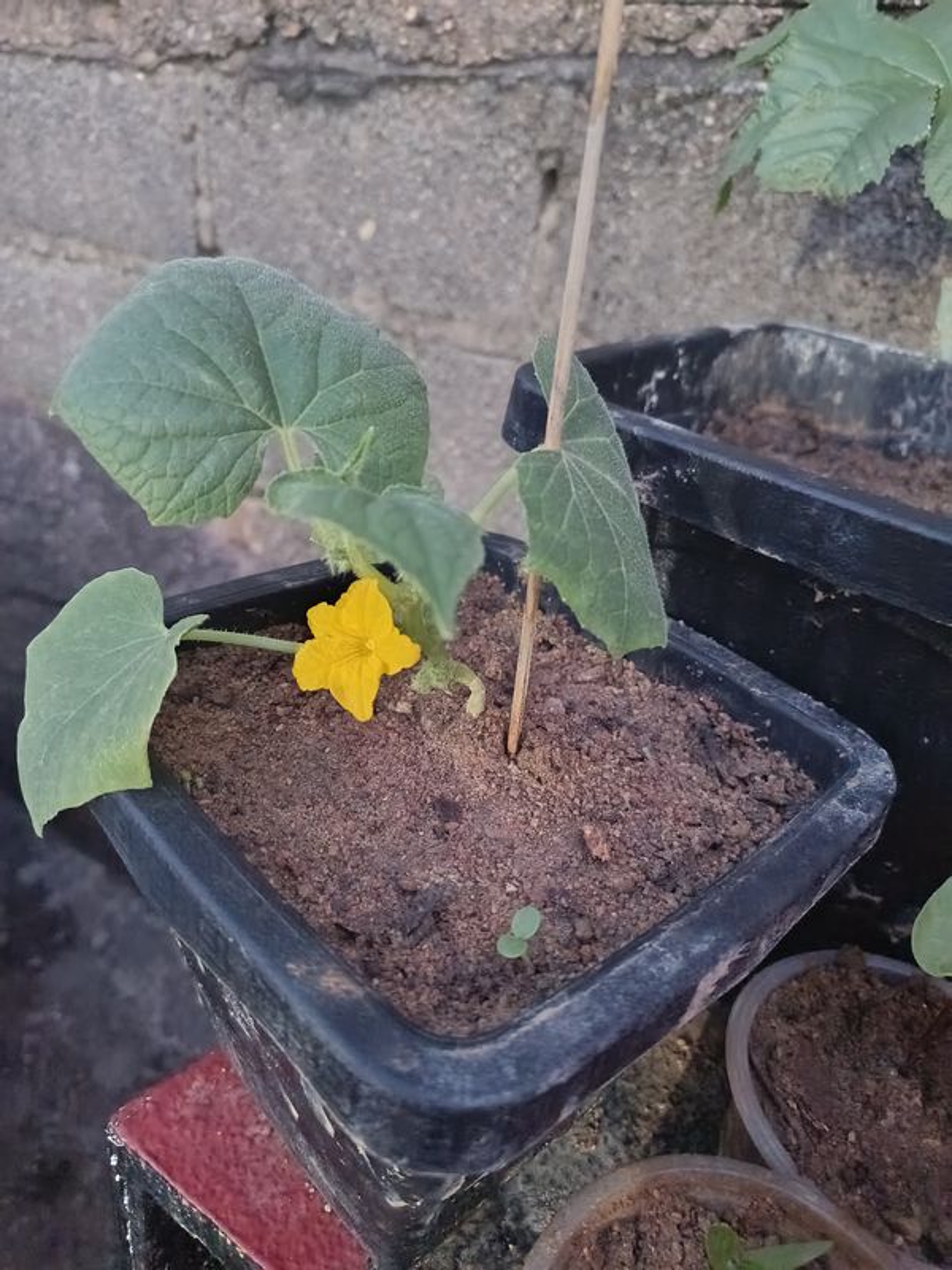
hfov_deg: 56.8
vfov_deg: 71.6
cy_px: 635
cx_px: 476
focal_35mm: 24
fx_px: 880
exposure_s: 1/10
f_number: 1.7
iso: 13675
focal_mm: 5.24
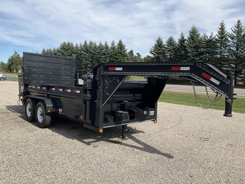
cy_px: 92
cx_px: 122
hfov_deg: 61.7
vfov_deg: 48.2
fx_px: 205
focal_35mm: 29
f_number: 1.8
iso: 25
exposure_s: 1/1984
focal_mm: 3
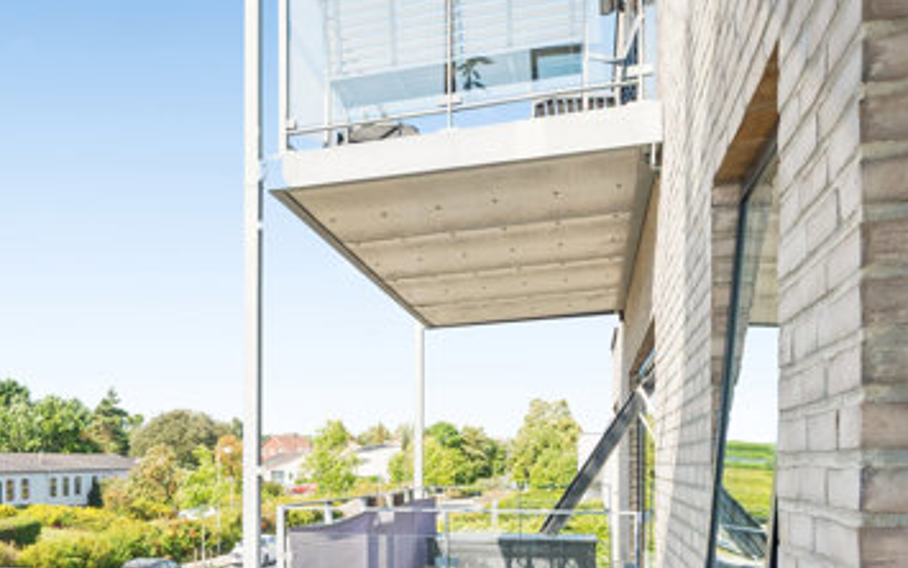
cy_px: 457
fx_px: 965
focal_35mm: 39
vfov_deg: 31.9
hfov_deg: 47.6
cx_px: 179
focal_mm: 17
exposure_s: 1/125
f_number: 10
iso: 200
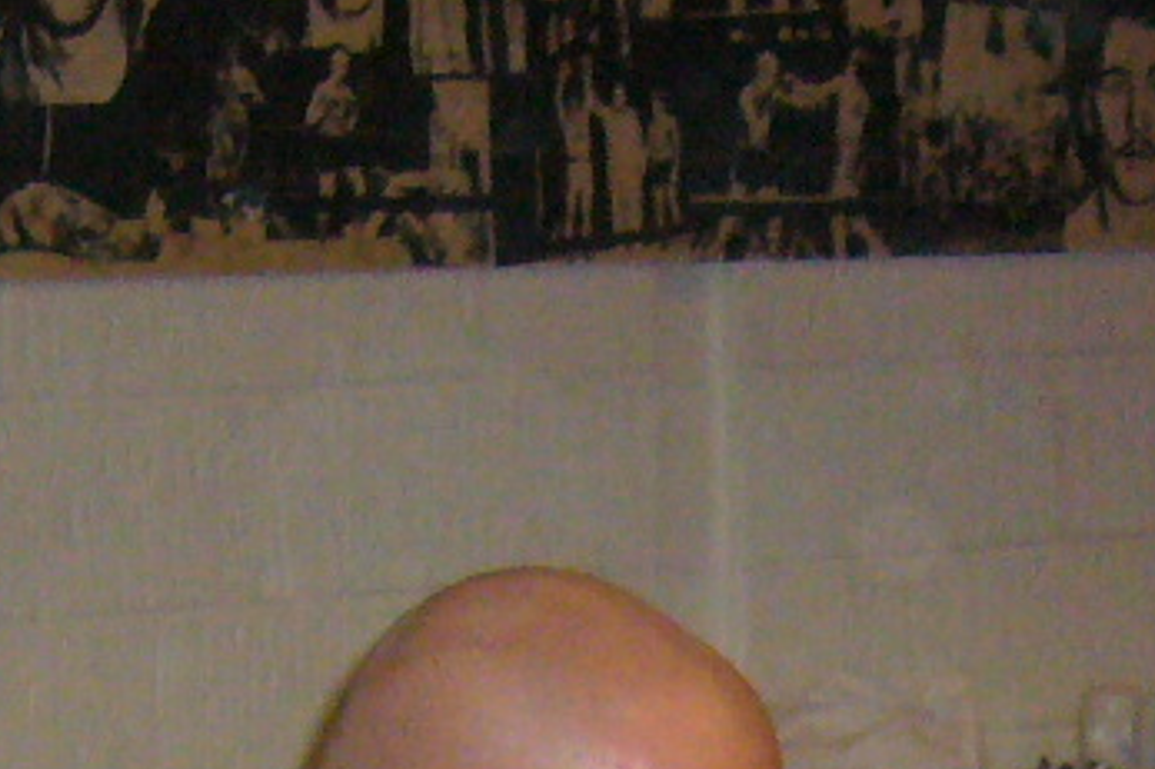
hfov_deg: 12.2
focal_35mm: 168
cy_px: 1801
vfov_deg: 7.6
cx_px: 909
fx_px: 5387
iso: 320
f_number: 2.8
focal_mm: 5.8
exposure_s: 1/60
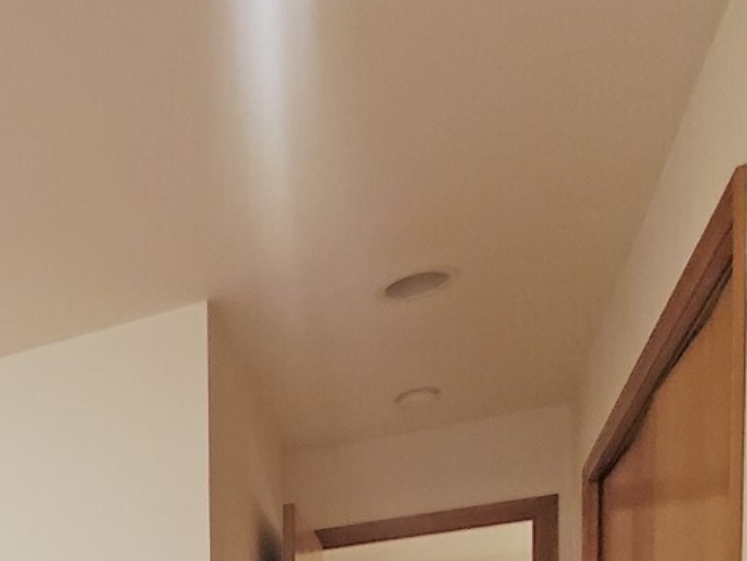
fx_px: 950
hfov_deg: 32.7
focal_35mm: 44
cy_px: 830
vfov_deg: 25.3
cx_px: -212
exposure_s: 1/30
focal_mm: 1.8
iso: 400
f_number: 2.2
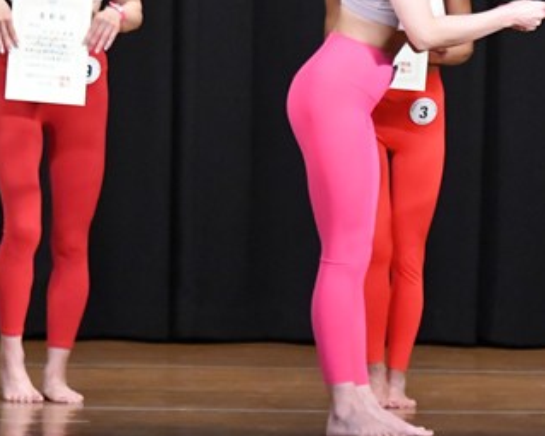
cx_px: 630
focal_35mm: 461
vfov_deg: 3.4
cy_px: 138
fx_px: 7434
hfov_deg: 4.2
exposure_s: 1/400
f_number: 5.6
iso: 8000
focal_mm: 135
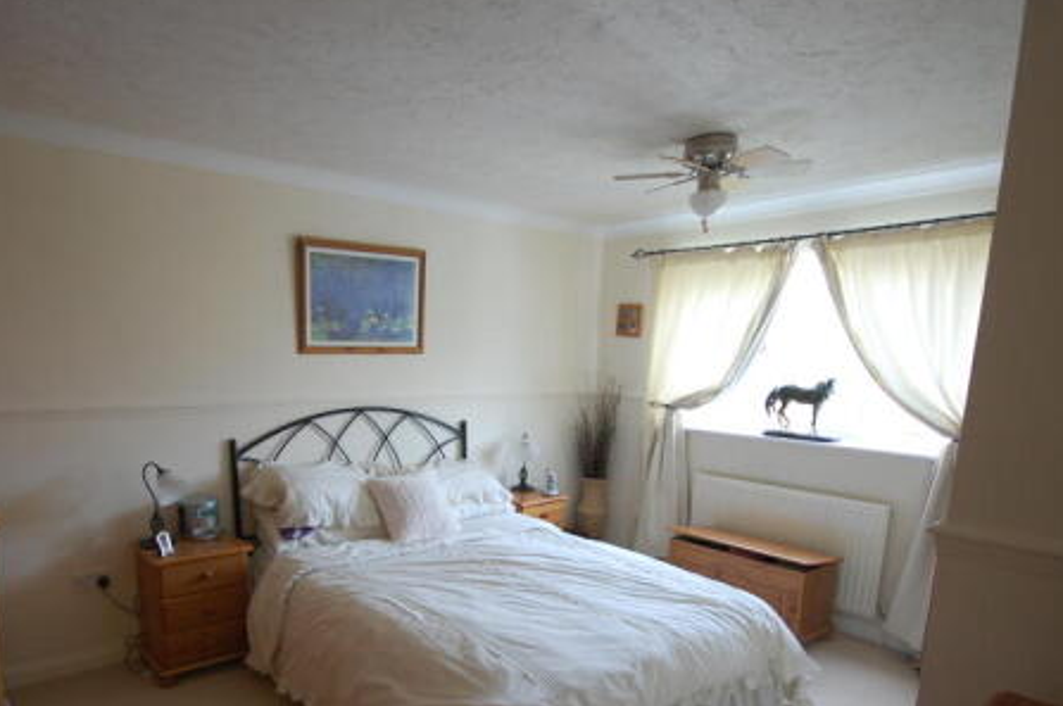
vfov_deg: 56.0
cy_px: 466
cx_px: 464
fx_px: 649
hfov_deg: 78.3
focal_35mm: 22
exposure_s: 1/30
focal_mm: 10
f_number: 4
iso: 400
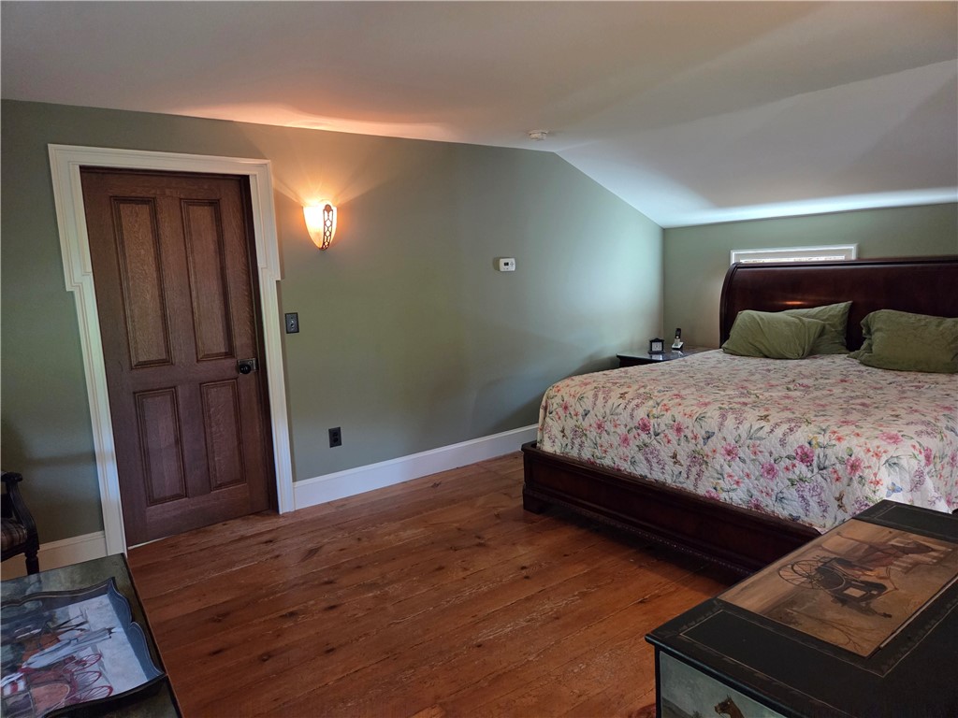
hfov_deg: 73.9
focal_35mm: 23
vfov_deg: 58.9
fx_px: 637
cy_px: 359
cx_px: 479
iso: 1250
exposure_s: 1/120
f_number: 1.8
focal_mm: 5.4
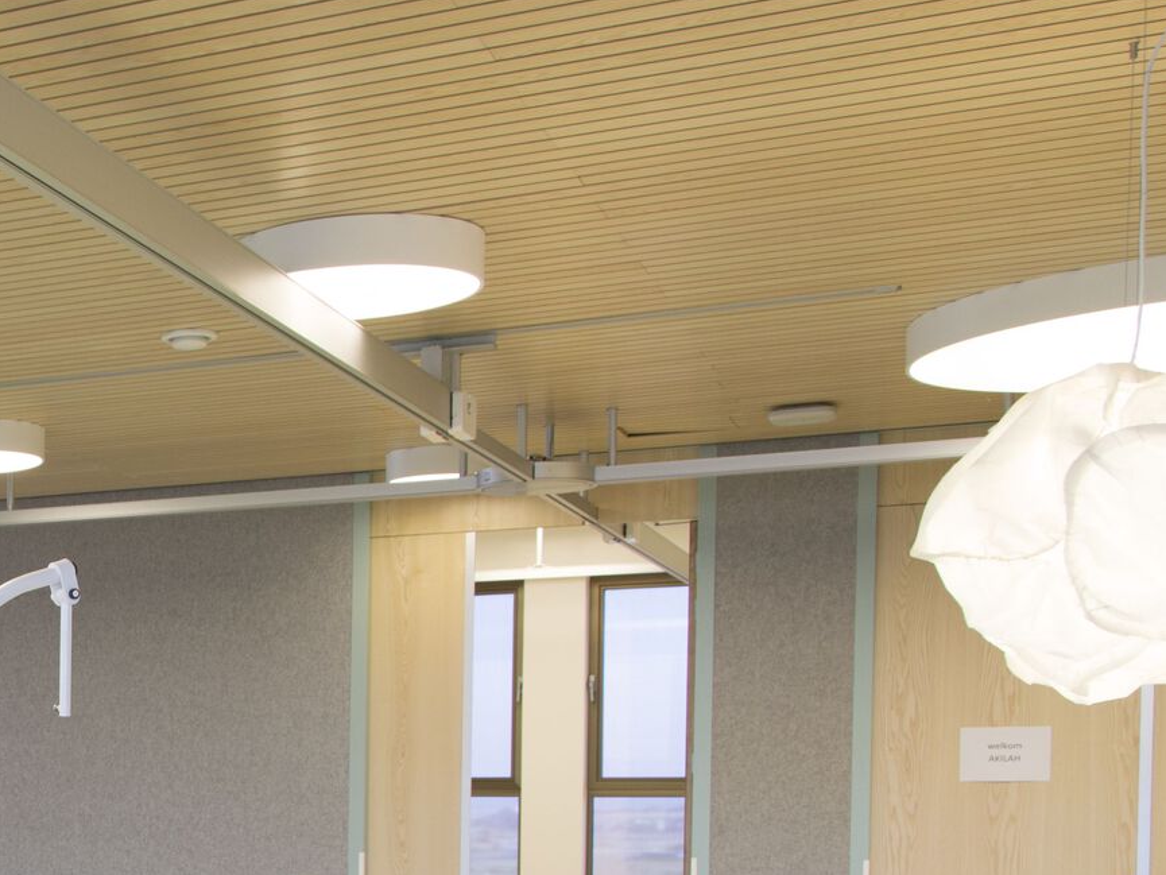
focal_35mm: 60
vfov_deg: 23.6
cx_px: -166
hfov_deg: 28.7
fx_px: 2021
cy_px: 839
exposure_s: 1/15
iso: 100
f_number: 5.6
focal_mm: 18
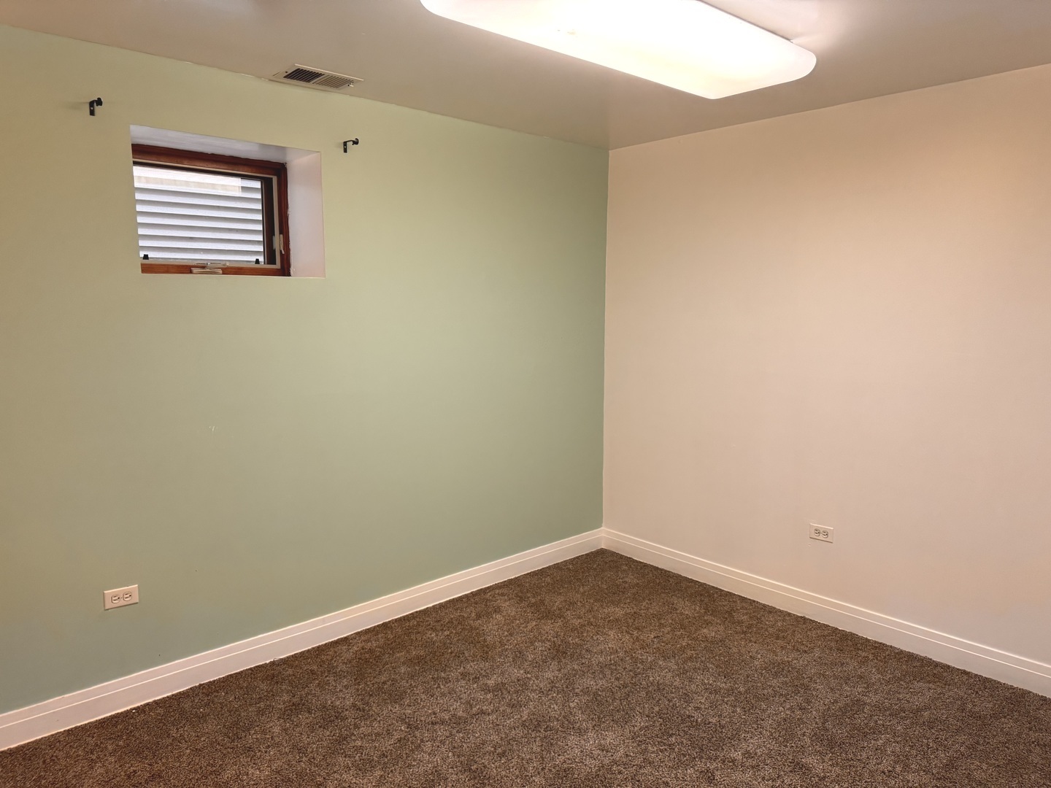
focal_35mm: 24
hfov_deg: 71.6
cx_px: 526
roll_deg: -0.6
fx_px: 729
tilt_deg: -7.7
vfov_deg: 56.8
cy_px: 394
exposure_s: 1/60
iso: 200
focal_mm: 6.76
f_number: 1.78
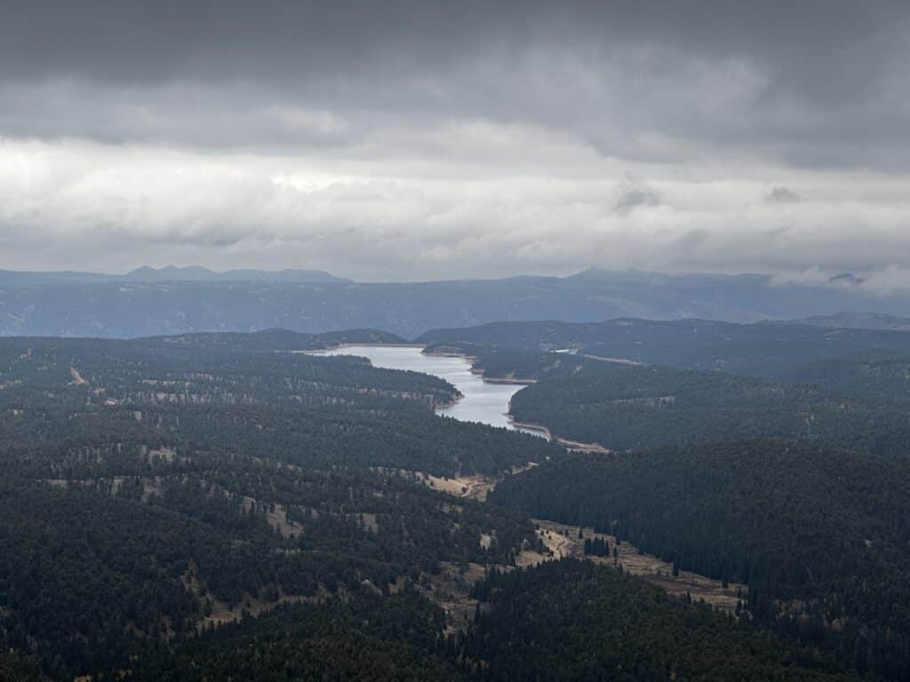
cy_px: 341
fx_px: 2024
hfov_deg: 25.3
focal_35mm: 77
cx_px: 455
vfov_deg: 19.1
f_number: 2.8
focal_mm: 9
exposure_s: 1/481
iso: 32
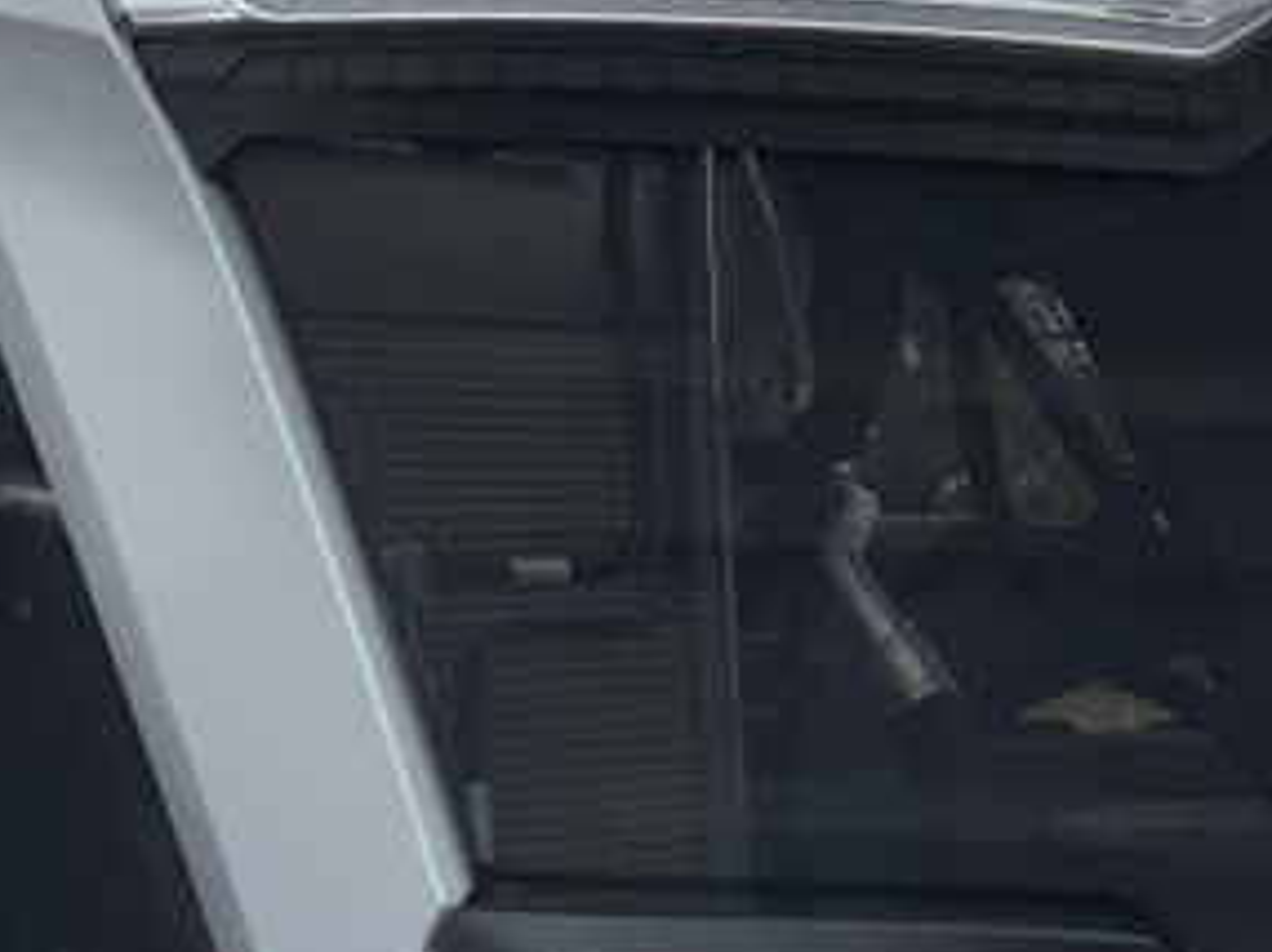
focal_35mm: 104
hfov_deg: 18.9
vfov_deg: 14.2
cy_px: 271
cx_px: 565
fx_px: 3818
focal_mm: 3
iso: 16
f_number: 1.8
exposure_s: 1/586
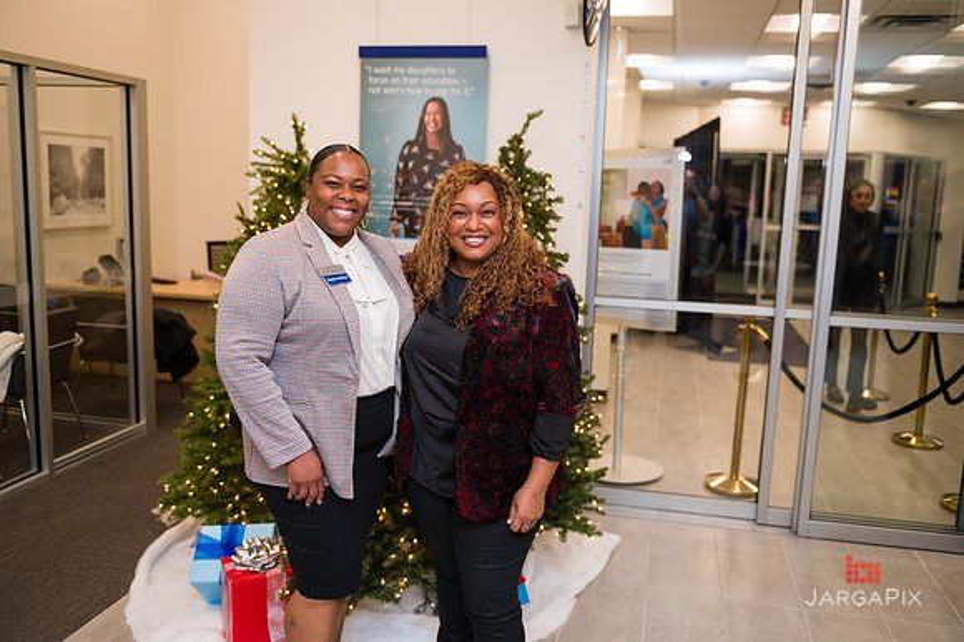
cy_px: 321
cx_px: 482
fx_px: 856
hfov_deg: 58.7
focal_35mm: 32
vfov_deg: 41.1
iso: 400
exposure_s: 1/200
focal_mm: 32
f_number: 3.2
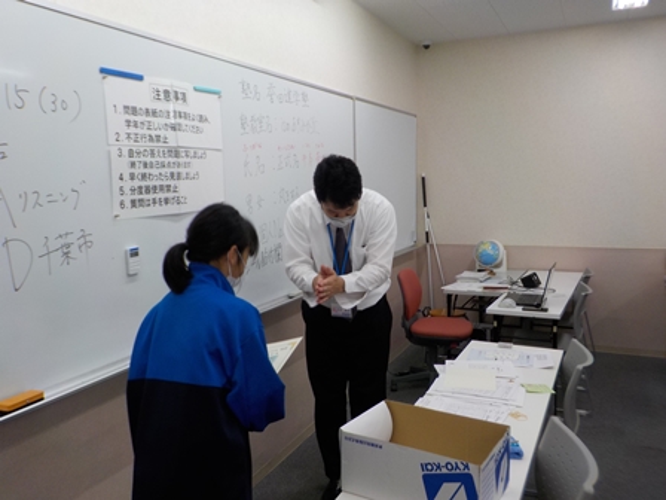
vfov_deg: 46.8
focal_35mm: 30
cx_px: 333
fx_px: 577
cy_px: 250
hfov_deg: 60.0
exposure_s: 1/60
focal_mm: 4.1
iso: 125
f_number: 3.3
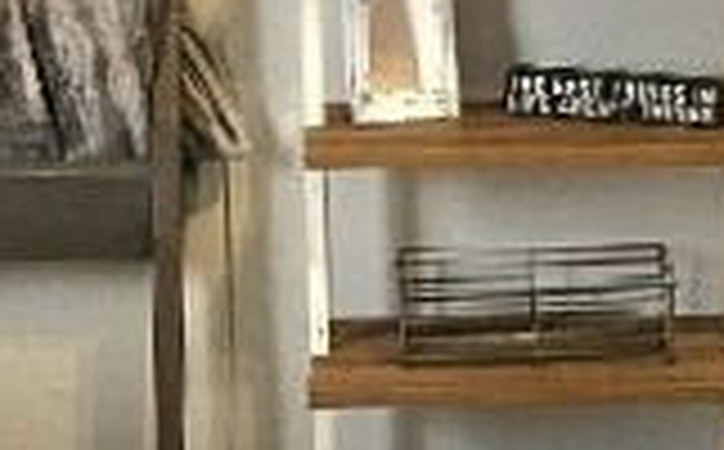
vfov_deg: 7.5
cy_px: 194
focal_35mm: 174
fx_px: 3427
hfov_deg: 12.0
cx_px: 627
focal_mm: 5.4
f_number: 1.8
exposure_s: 1/120
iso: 200
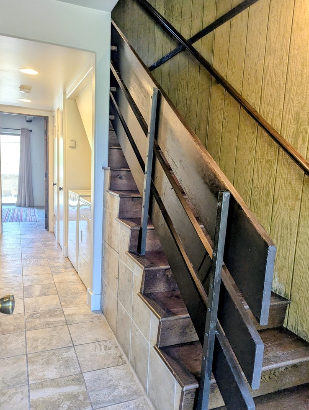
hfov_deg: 55.0
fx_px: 297
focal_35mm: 25
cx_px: 150
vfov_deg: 69.3
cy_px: 213
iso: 76
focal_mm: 6.81
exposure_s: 1/60
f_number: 1.85
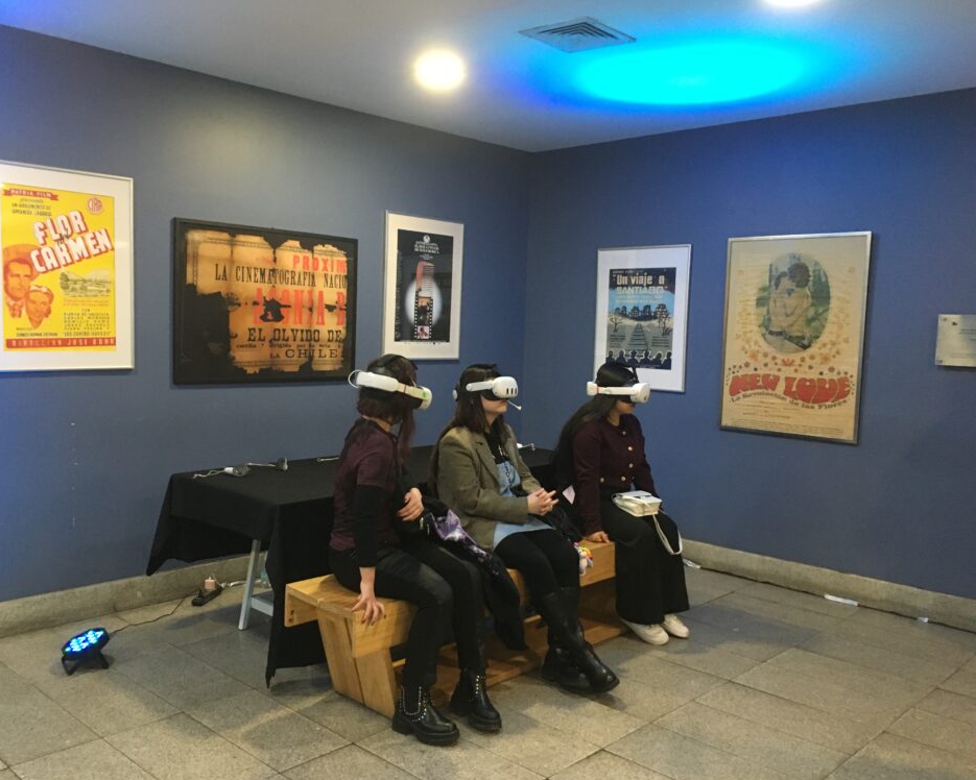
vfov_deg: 47.1
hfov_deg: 57.1
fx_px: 895
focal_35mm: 31
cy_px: 399
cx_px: 444
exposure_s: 1/25
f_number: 2.2
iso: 200
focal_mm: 4.15
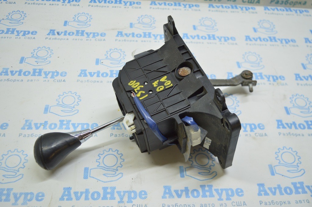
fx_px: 312
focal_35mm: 36
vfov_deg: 36.8
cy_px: 104
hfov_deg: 53.2
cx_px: 156
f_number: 4
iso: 400
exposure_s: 1/60
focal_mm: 24
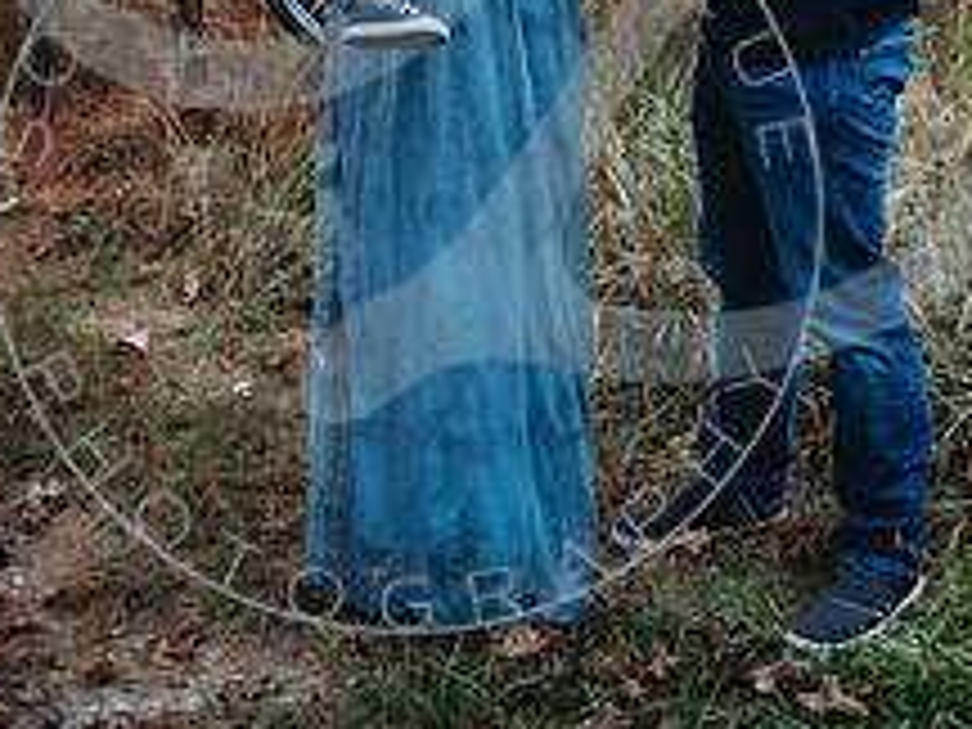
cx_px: 608
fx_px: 1797
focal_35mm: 64
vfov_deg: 21.4
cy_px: -126
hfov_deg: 30.1
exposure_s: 1/250
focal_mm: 32
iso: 400
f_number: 2.8
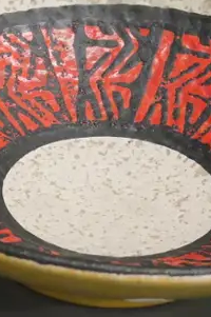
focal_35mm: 163
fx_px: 1436
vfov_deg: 12.6
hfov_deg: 8.3
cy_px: 124
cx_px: -39
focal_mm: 23
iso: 3200
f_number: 6.3
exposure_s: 1/100
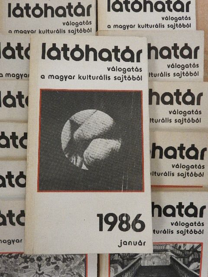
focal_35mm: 35
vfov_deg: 52.6
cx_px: 104
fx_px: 280
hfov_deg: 40.7
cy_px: 138
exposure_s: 1/80
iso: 1000
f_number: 3.8
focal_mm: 6.3
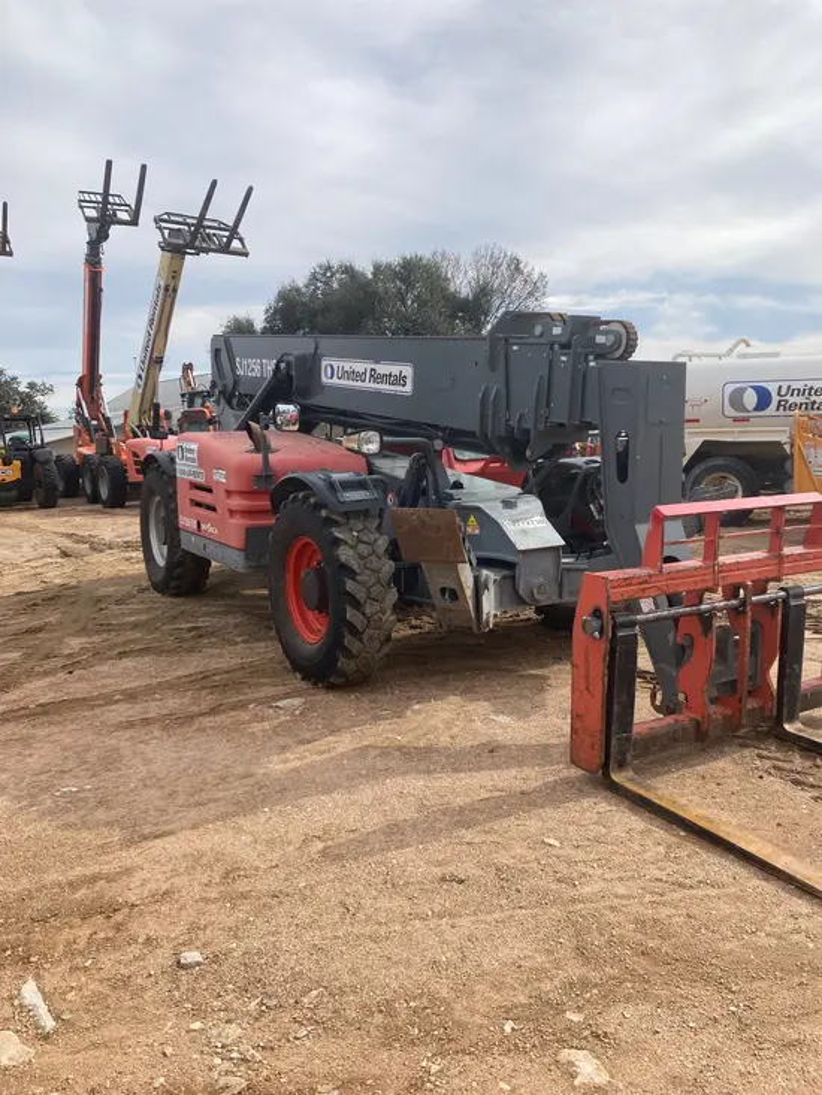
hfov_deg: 49.8
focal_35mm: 28
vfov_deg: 63.4
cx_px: 411
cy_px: 548
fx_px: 886
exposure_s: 1/1799
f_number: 1.8
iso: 20
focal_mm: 3.99
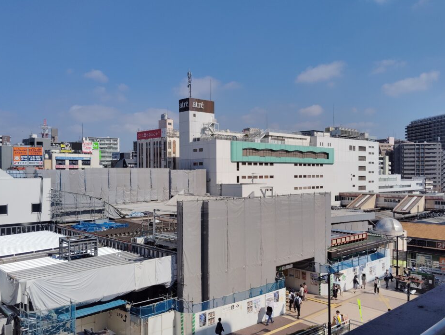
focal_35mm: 31
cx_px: 225
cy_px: 184
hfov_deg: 58.3
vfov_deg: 45.5
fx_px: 399
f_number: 1.8
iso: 50
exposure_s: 1/2026
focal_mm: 4.22
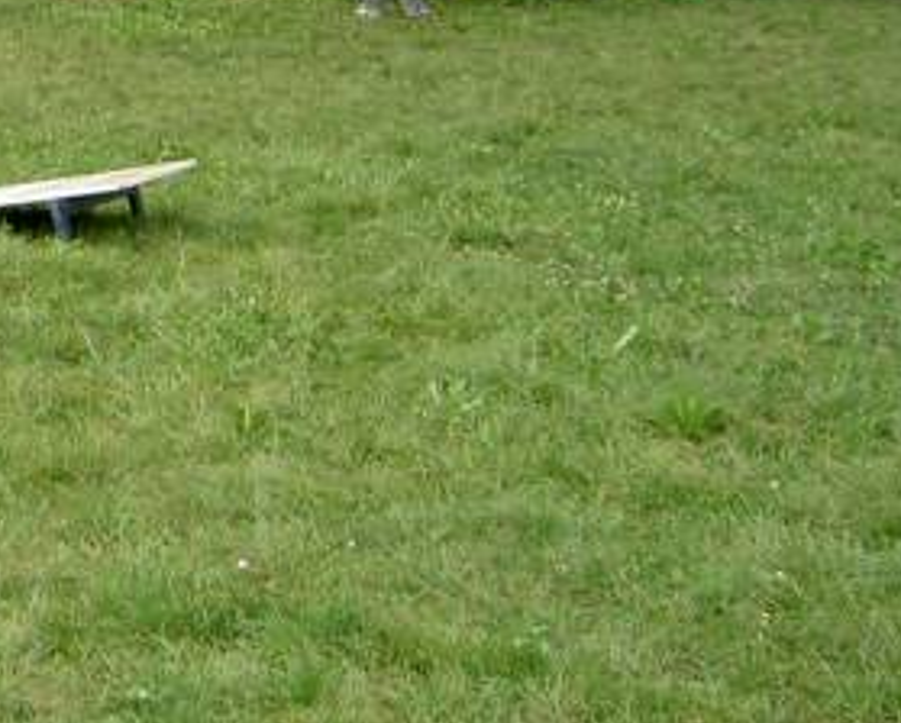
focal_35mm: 109
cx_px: -329
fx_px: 2911
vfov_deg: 13.7
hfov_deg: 16.5
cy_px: -165
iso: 100
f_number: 2.8
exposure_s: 1/100
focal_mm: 8
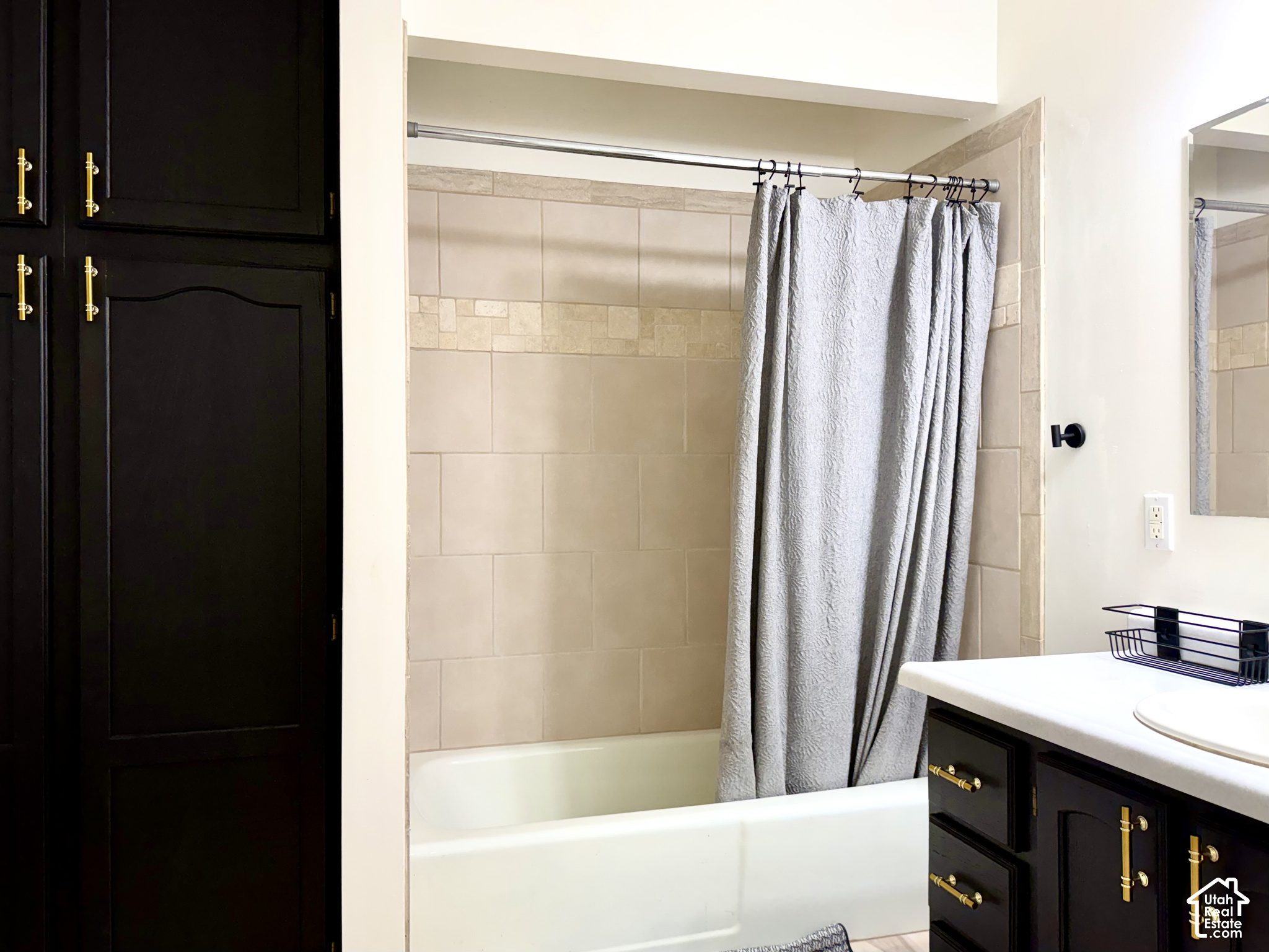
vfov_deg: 56.8
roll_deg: -1.6
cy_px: 476
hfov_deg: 71.6
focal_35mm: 24
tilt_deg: -0.4
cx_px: 634
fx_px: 880
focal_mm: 6.76
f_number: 1.78
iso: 125
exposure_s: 1/120
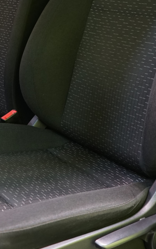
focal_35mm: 66
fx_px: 449
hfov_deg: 19.7
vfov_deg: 30.5
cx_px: 58
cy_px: 60
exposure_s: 1/30
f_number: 3.5
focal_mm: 28
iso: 1250
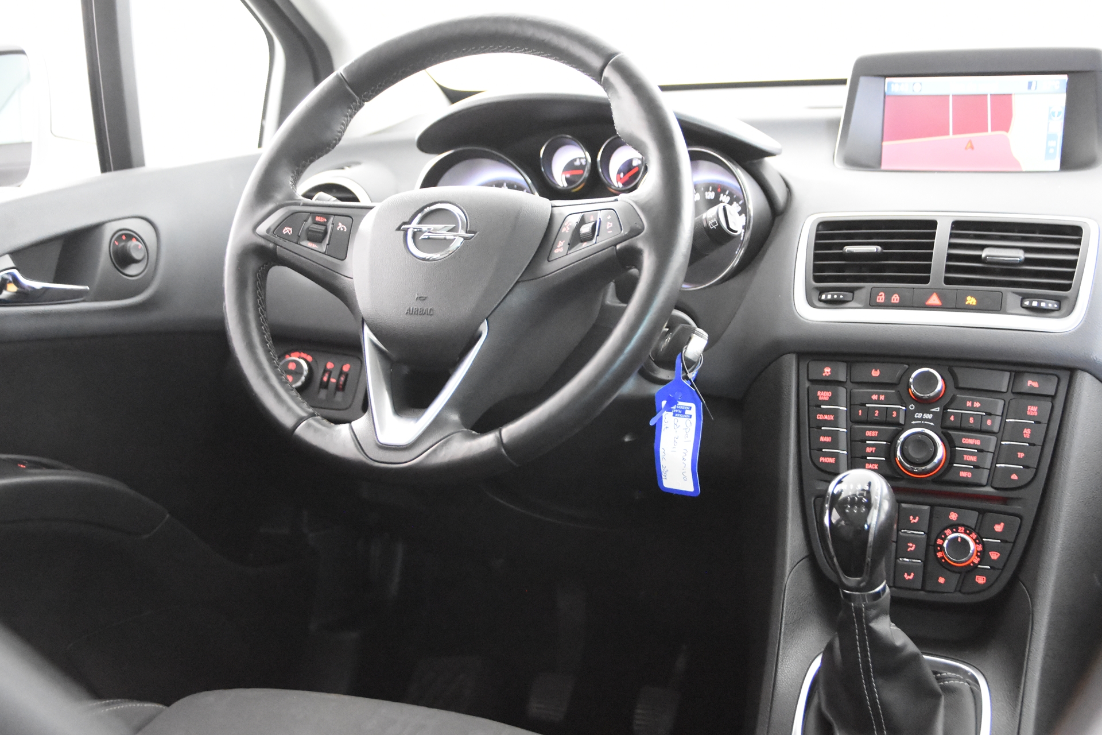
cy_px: 368
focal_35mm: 42
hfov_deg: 46.4
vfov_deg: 31.9
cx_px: 551
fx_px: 1286
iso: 11400
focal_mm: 28
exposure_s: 1/50
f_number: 3.2
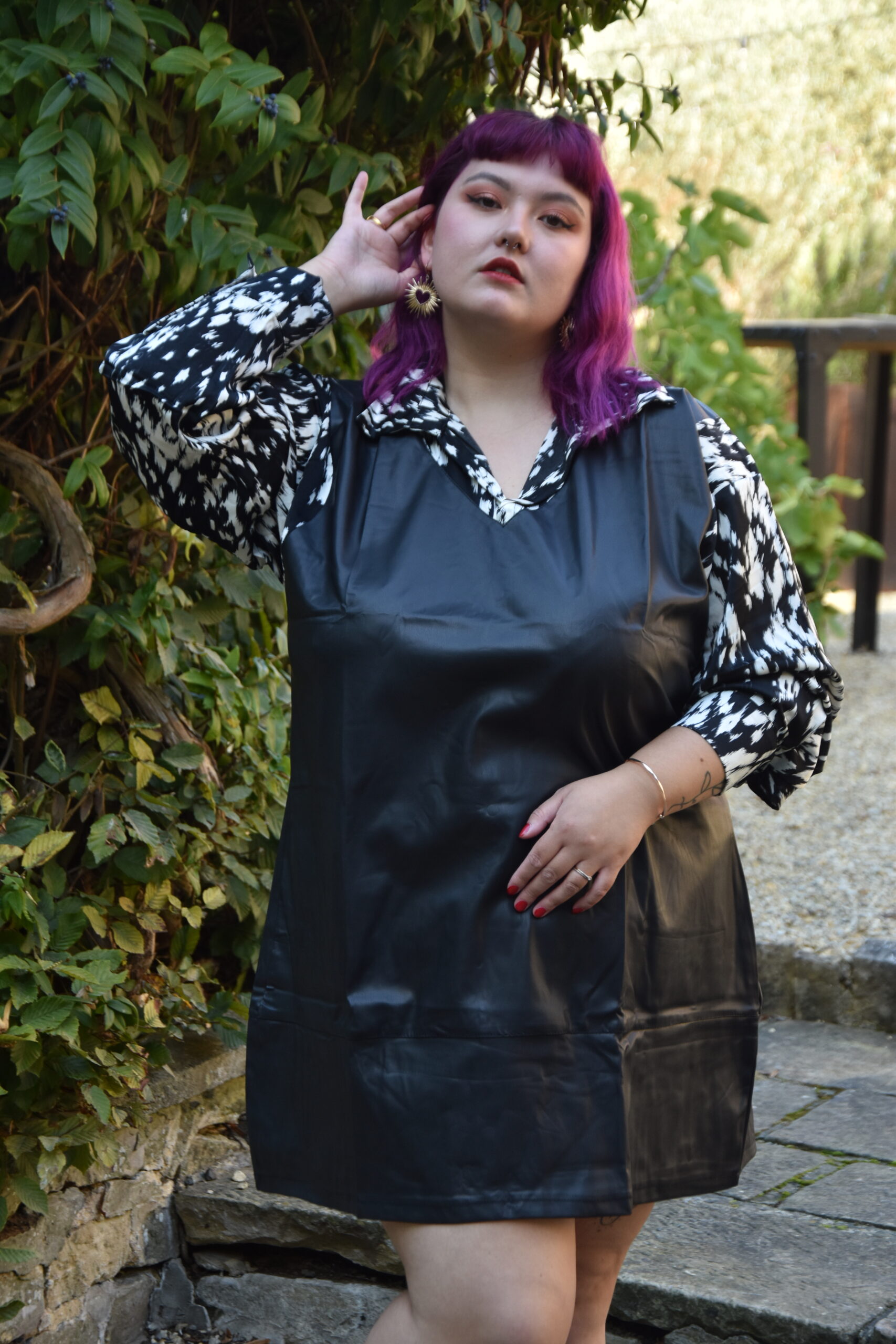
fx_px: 3247
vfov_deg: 23.4
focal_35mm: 87
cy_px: 672
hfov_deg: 15.7
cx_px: 448
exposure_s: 1/160
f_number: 5
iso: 320
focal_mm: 58
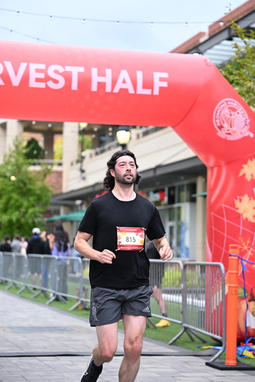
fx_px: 892
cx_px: 128
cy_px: 191
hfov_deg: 16.3
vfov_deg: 24.2
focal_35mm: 84
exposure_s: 1/2000
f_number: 2.8
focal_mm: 84
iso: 800
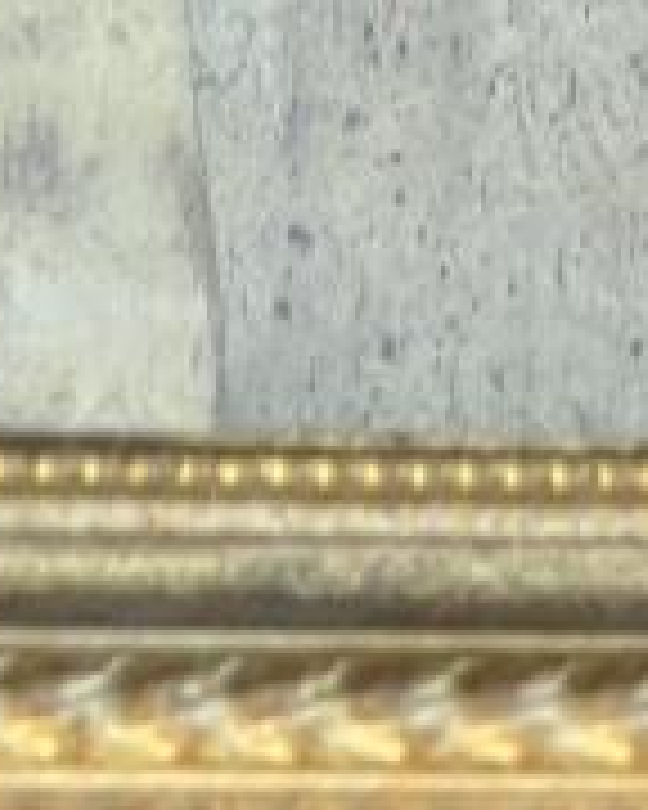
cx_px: -1282
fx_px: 8127
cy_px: -148
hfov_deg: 4.4
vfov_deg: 5.7
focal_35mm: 339
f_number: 2
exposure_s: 1/152
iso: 25
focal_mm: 6
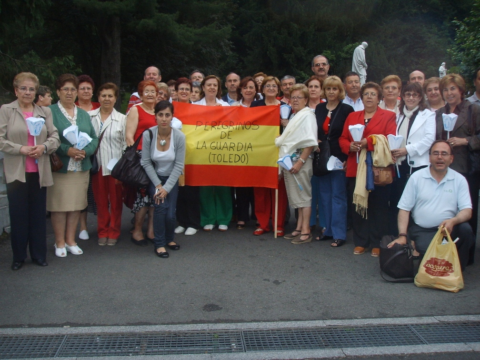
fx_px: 541
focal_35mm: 39
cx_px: 240
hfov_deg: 47.9
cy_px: 180
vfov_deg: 36.8
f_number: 3.5
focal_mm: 6.6
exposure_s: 1/45
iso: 110
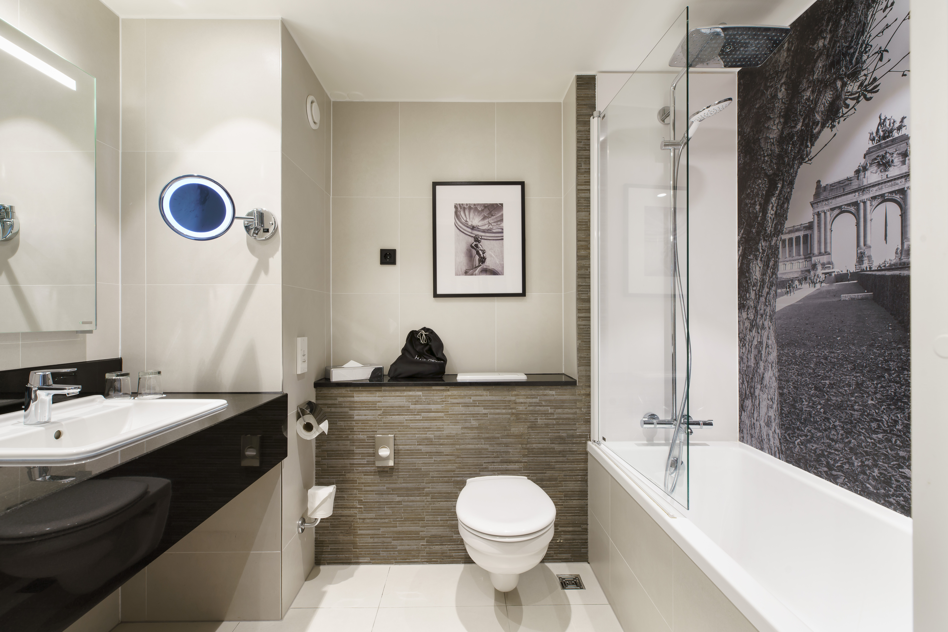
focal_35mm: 16
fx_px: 421
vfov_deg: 73.8
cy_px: 316
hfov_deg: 96.7
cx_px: 474
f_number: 10
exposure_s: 1/1.25
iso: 160
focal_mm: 16
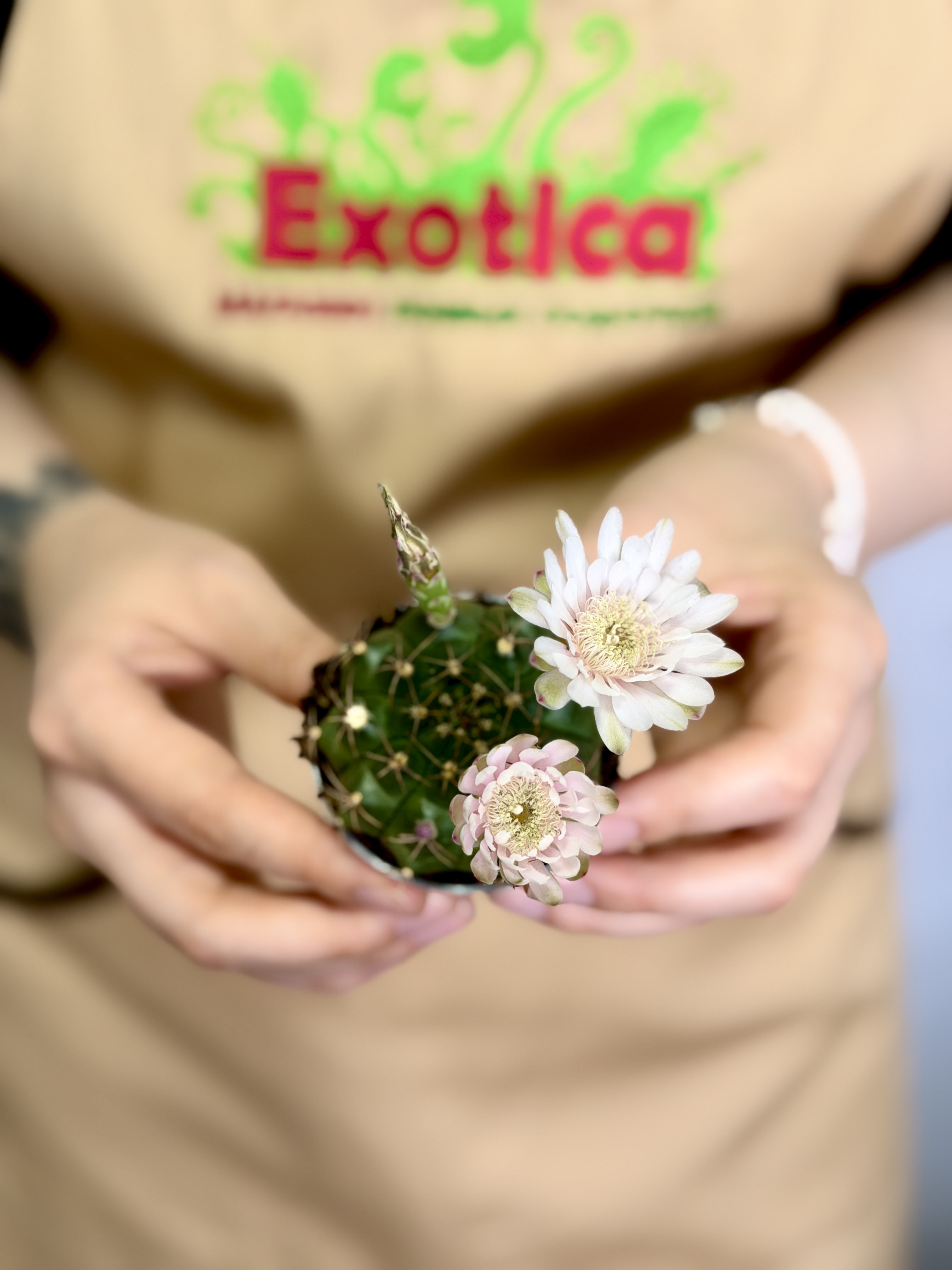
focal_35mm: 48
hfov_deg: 30.3
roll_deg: -0.3
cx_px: 476
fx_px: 1760
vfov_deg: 39.7
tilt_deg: -32.6
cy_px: 635
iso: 50
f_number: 1.78
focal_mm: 6.76
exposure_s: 1/121
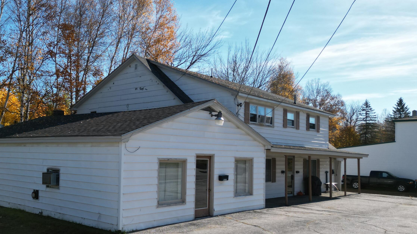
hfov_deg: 55.7
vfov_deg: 33.6
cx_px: 146
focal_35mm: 35
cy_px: 144
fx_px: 387
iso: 200
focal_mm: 6.72
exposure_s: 1/4000
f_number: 1.7
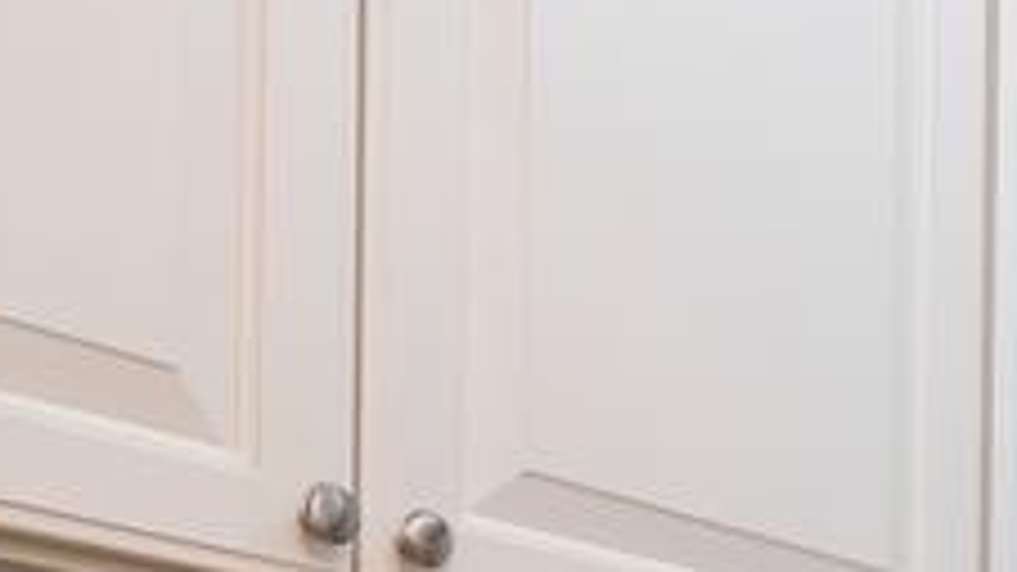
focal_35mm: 76
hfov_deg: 23.4
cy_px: 1117
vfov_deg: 13.7
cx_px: 1449
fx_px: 2049
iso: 640
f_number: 6.4
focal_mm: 10.8
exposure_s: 1/125
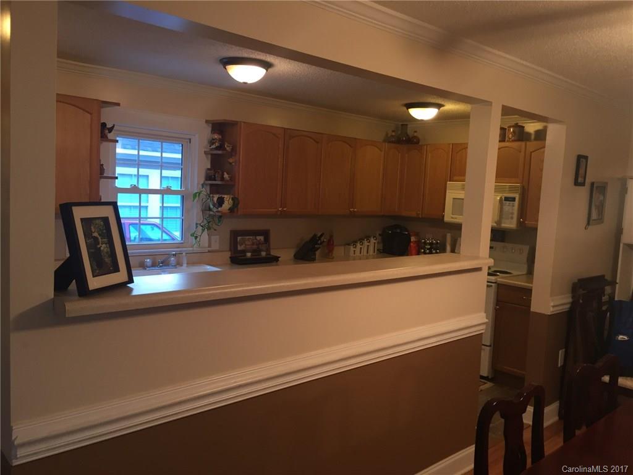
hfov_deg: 61.7
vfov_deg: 48.2
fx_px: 530
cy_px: 238
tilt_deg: -4.7
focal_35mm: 29
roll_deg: -4.2
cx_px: 316
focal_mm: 4.15
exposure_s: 1/30
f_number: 2.2
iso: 80
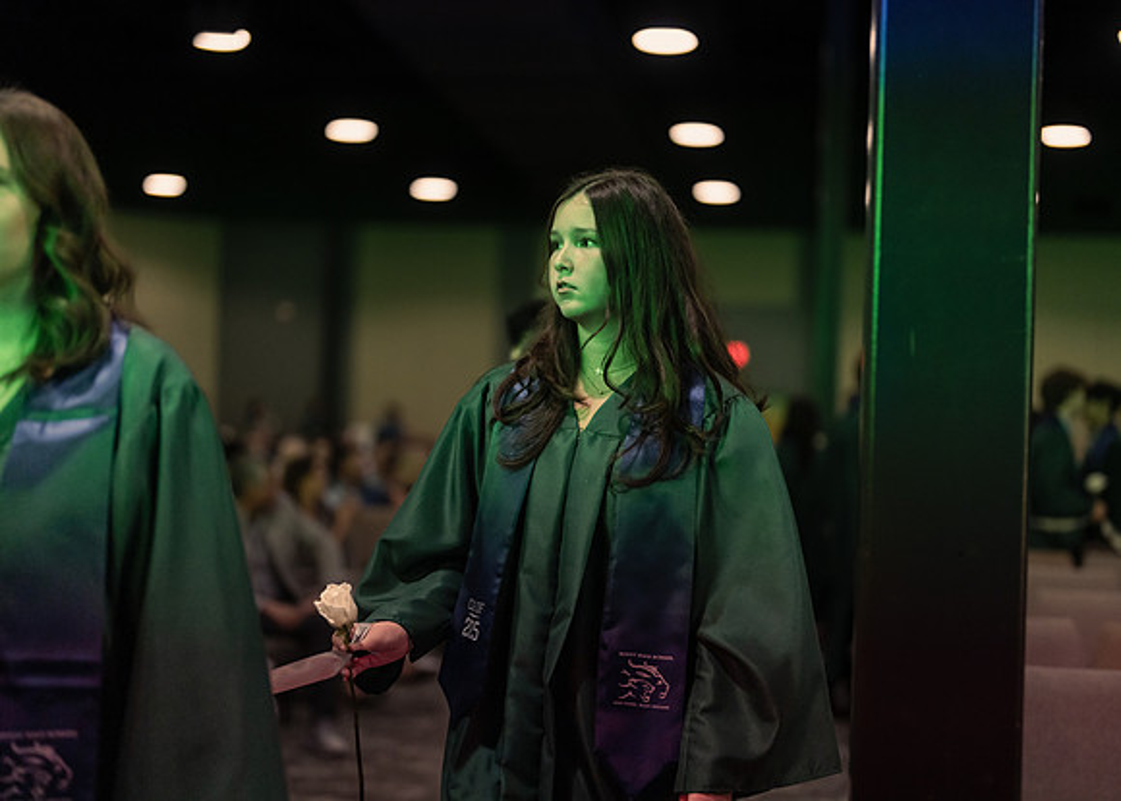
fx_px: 1690
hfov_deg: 36.7
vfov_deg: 26.6
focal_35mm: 53
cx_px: 560
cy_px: 400
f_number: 1.2
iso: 1250
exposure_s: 1/500
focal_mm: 50
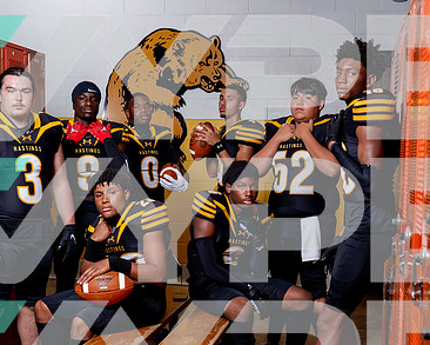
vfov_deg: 25.3
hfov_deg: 31.4
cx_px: 207
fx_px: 764
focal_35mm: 60
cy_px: 221
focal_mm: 39
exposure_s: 1/250
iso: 100
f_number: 4
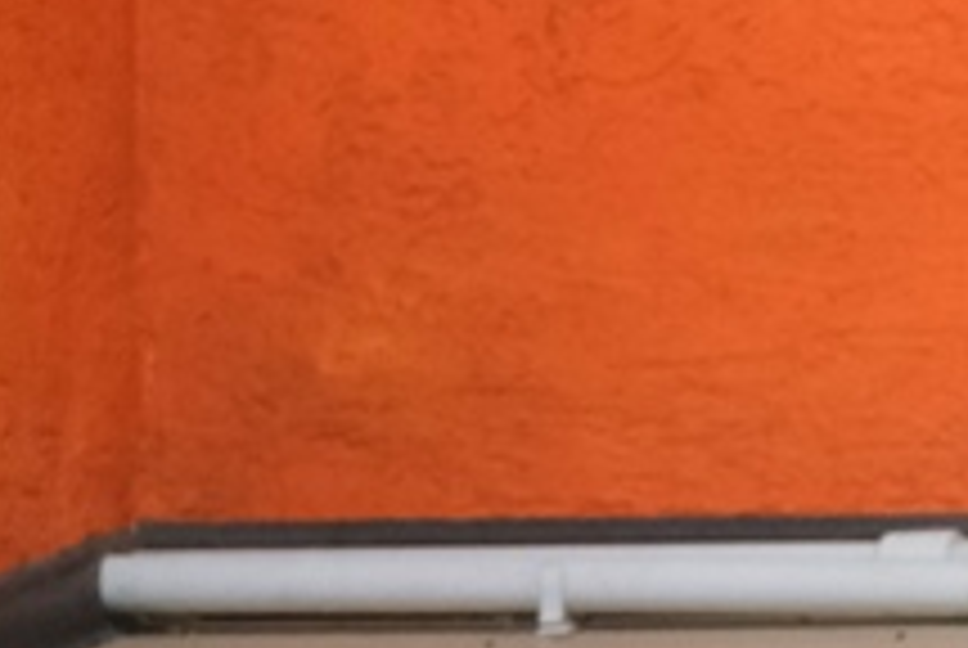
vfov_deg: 3.7
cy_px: -799
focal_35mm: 364
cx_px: 3539
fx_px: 9801
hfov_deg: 5.2
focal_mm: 32.5
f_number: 4
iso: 1600
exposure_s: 1/100
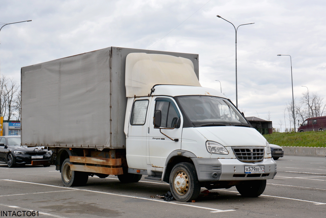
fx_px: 516
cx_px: 163
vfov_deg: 23.8
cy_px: 109
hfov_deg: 35.1
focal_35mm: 57
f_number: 8
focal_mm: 38
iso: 160
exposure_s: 1/250
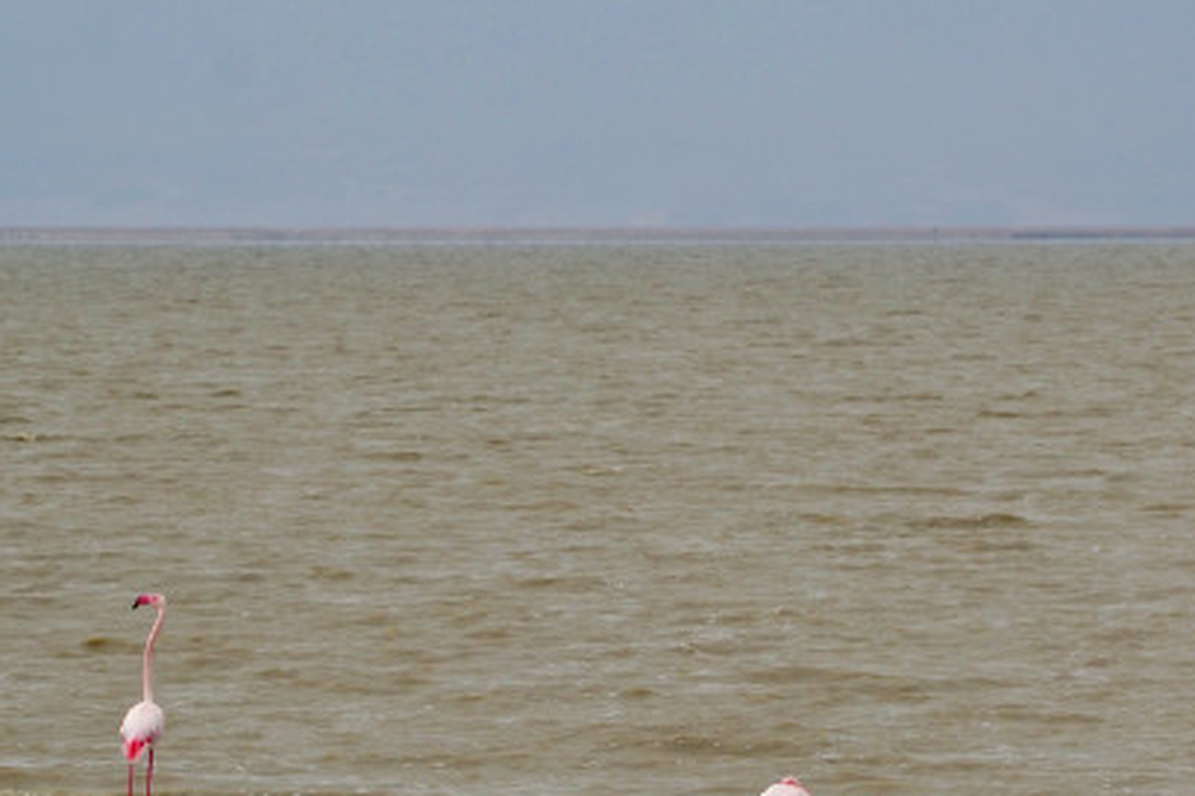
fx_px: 16921
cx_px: 934
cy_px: 730
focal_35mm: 510
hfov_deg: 4.0
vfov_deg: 2.7
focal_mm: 173
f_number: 9
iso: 100
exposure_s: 1/320
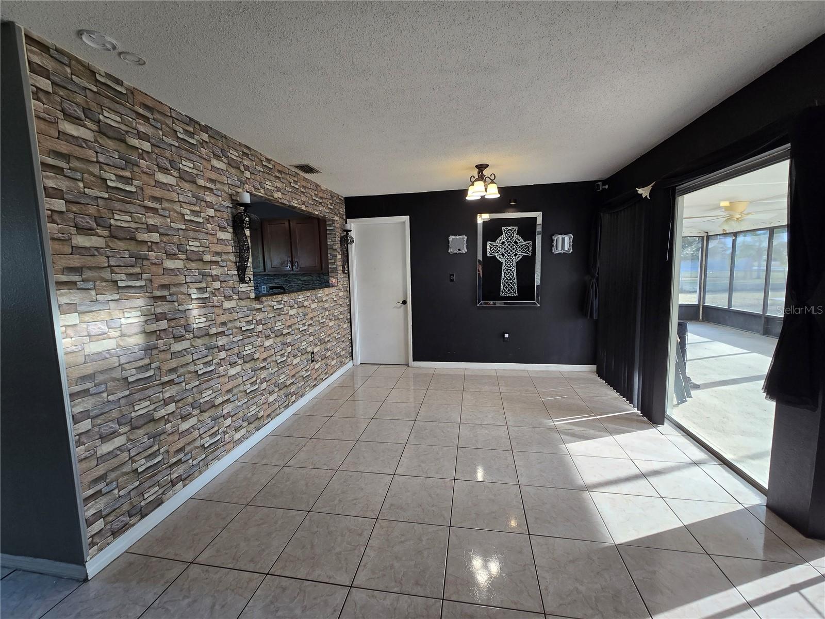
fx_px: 310
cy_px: 310
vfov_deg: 89.9
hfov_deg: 106.2
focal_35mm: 13
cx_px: 412
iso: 100
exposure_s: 1/60
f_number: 2.2
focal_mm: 2.2
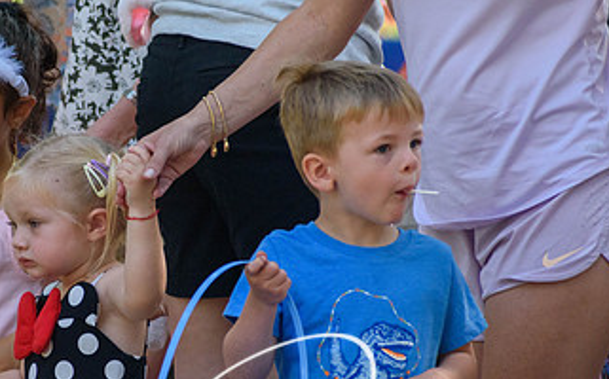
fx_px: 11923
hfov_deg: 2.9
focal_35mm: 719
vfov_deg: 1.8
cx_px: 106
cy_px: 261
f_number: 6
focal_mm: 260
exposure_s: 1/500
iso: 1000
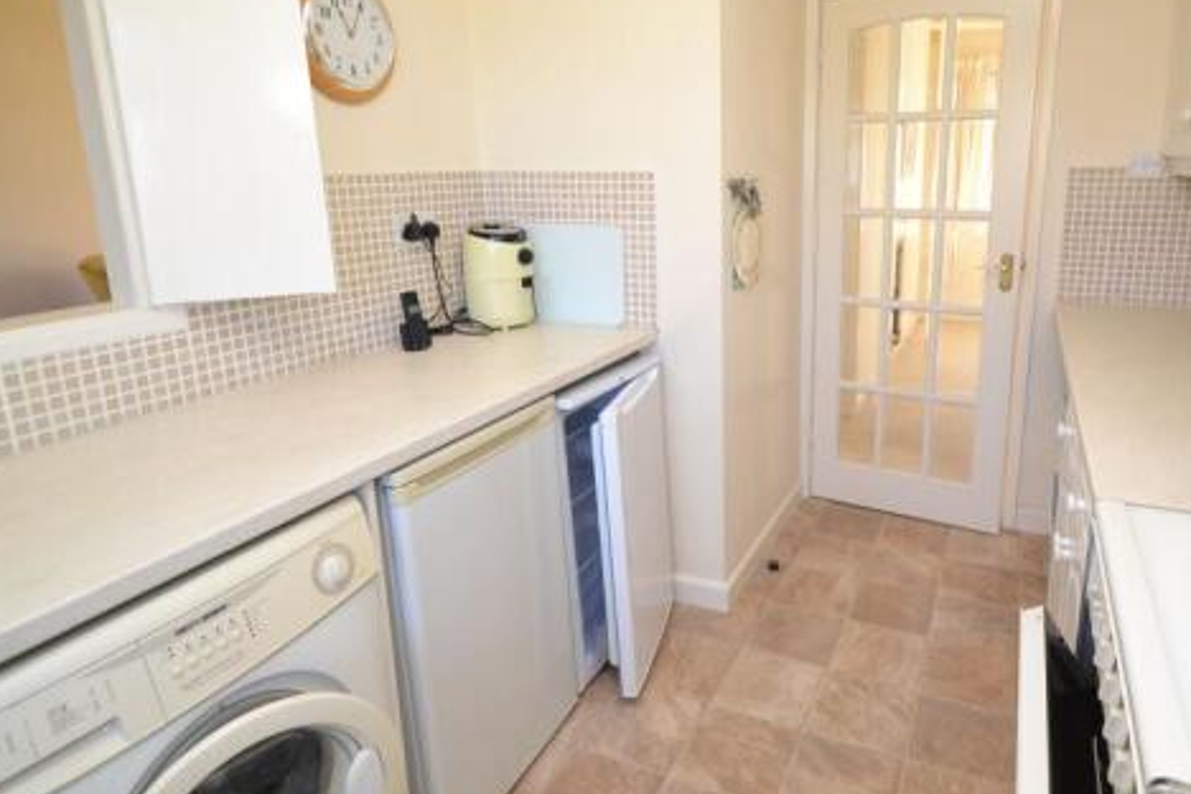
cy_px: 319
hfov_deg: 79.9
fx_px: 695
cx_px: 737
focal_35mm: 21
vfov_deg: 59.0
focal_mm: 10
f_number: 4.5
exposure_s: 1/80
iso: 400
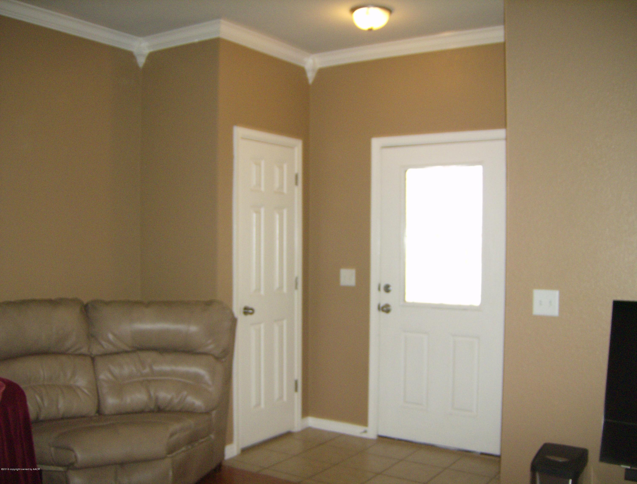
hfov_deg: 51.1
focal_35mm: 36
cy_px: 242
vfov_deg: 40.0
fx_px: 666
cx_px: 318
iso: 200
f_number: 2.8
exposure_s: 1/60
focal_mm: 6
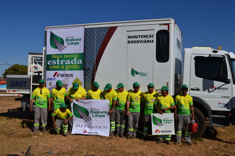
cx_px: 118
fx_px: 245
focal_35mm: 38
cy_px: 78
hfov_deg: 51.3
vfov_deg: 35.4
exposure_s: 1/500
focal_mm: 25
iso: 125
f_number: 11
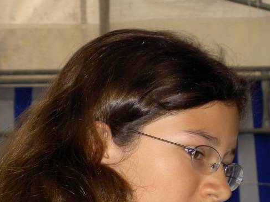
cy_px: 165
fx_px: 1489
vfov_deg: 7.8
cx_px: 102
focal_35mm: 191
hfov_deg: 10.4
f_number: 4.9
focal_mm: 24
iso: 100
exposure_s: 1/100
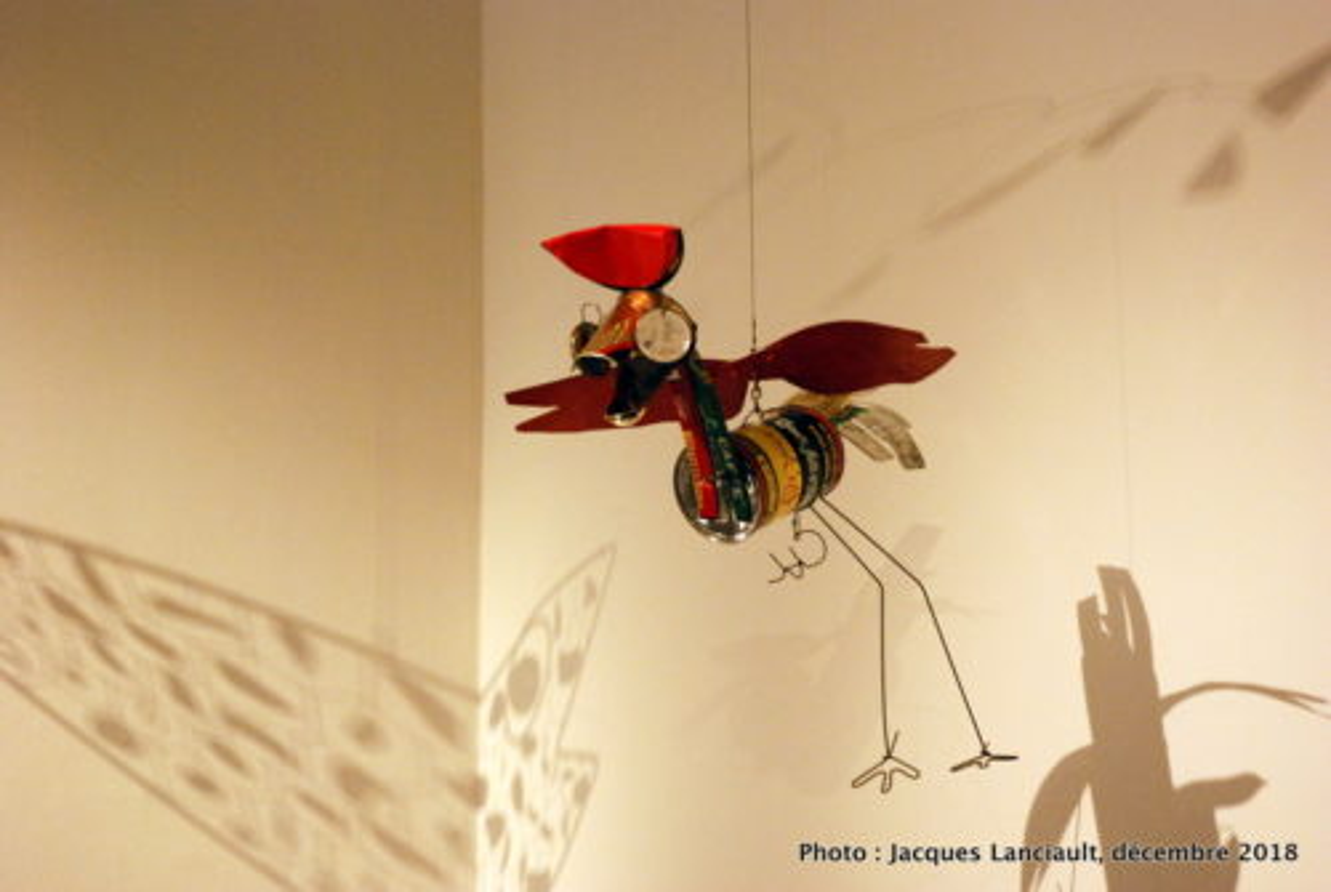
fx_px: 2444
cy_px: 446
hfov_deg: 30.5
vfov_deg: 20.7
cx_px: 666
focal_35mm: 66
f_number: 4.5
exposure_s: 1/60
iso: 1600
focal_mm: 44
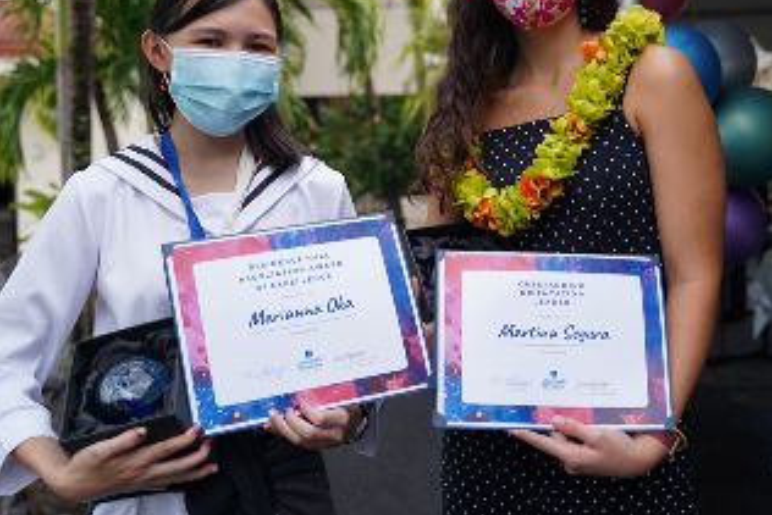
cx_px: 413
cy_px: 140
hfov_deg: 40.3
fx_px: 1051
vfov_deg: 27.2
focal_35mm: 49
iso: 400
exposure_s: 1/2000
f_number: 2.8
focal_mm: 31
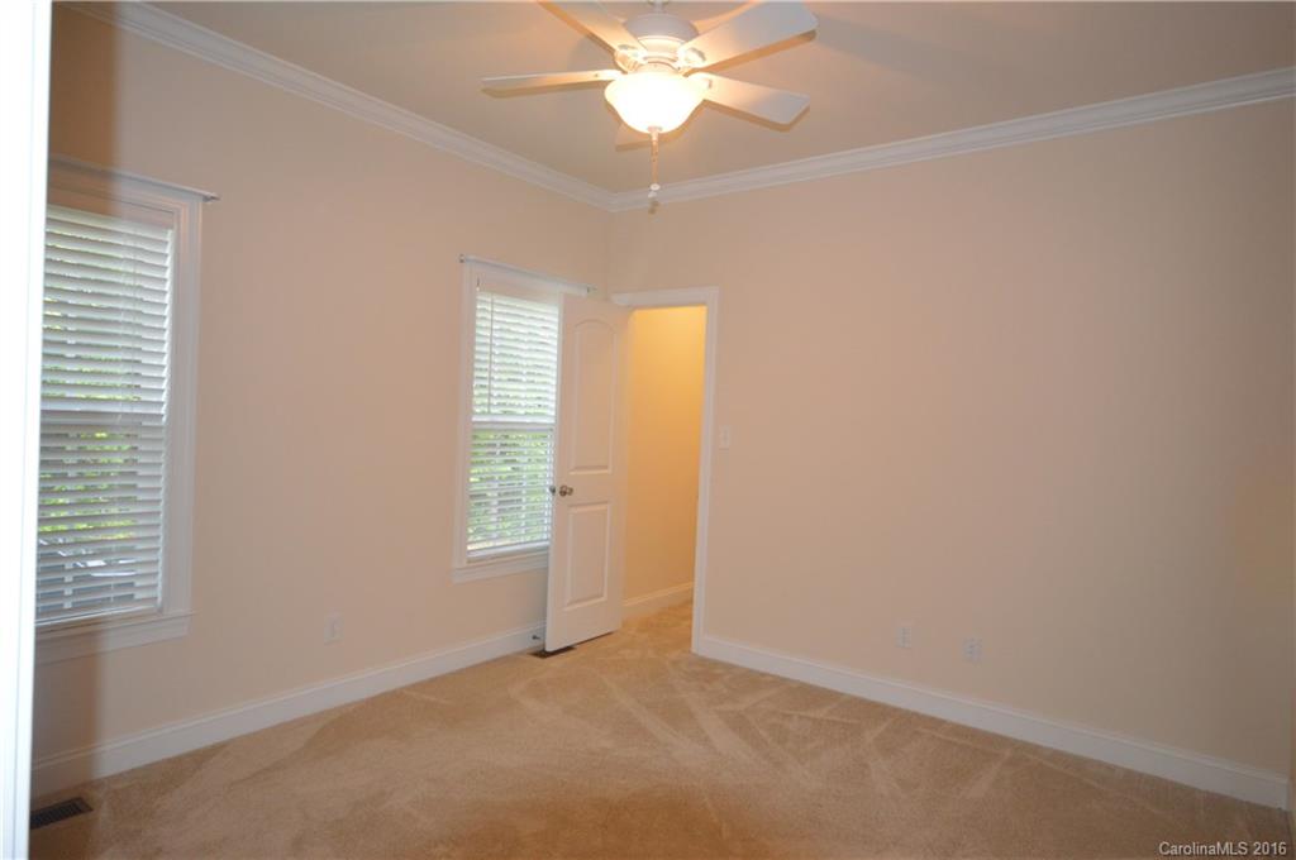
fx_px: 755
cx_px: 648
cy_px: 430
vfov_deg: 59.4
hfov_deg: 81.3
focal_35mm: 21
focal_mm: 14
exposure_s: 1/60
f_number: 4.8
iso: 1000
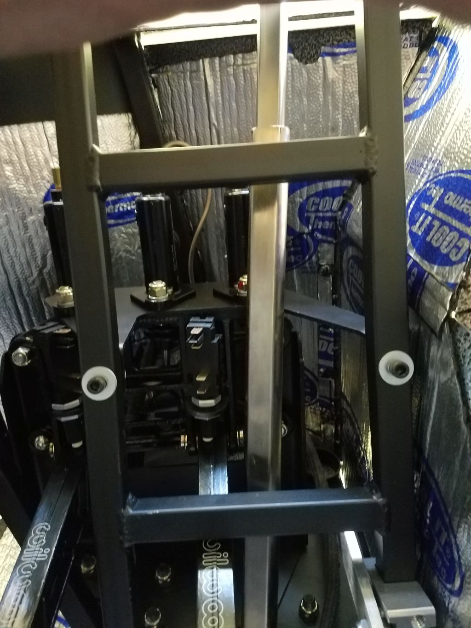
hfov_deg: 53.1
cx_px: 236
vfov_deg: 67.3
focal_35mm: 26
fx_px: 472
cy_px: 314
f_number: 1.7
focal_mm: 4.2
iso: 800
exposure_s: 1/10
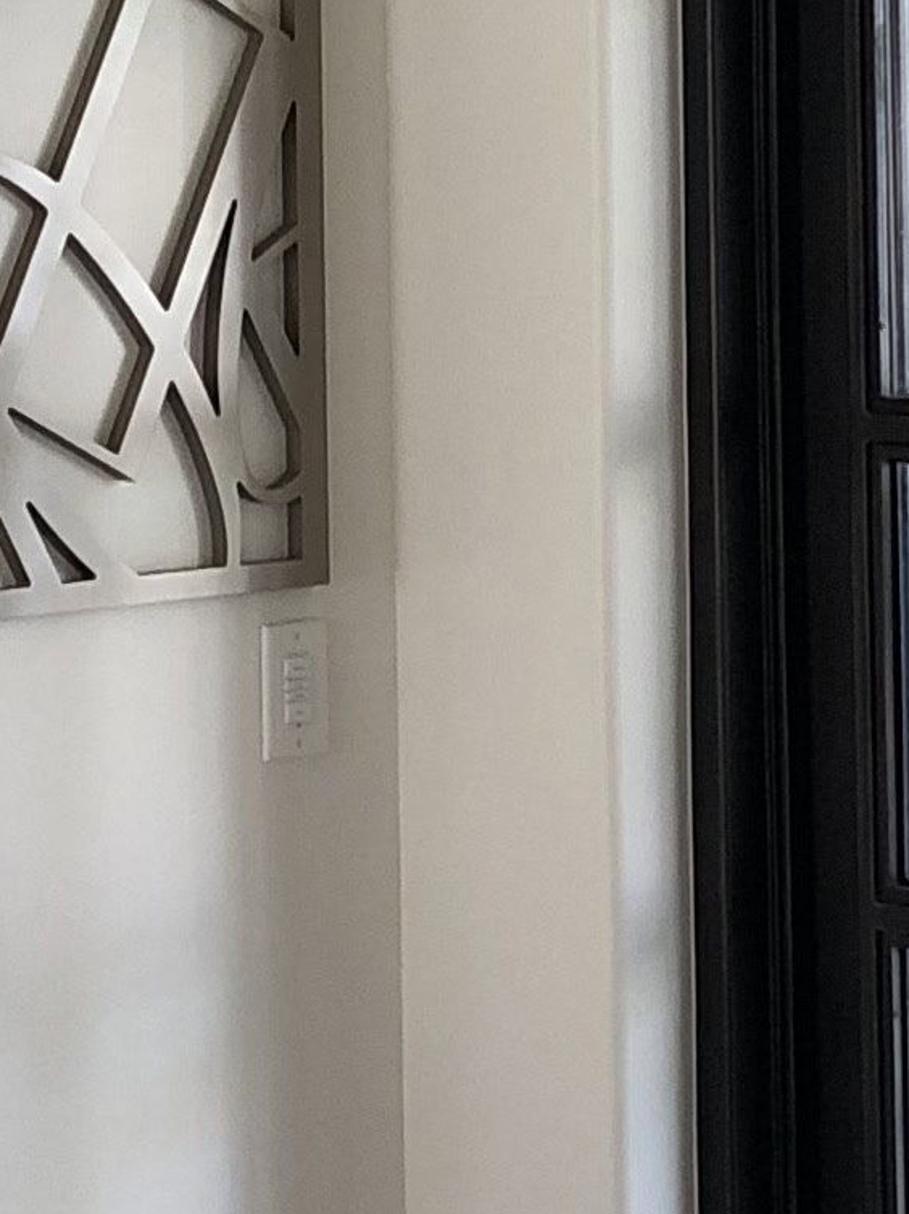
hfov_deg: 9.9
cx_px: 242
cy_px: -2
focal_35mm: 150
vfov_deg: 13.0
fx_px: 5256
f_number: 1.8
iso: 32
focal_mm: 4
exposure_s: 1/30
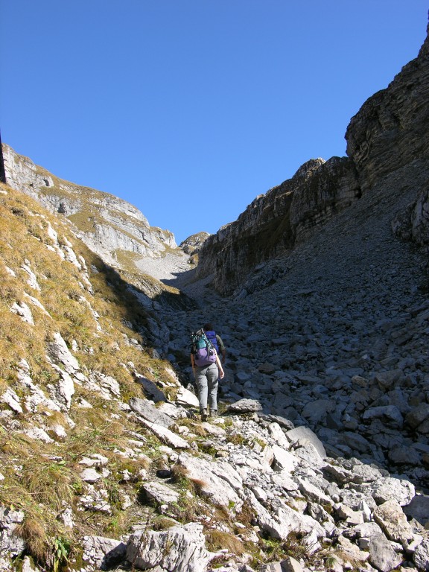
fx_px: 578
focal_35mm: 35
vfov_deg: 52.6
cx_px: 214
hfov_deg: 40.7
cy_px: 286
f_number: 5
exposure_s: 1/150
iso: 50
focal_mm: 8.9
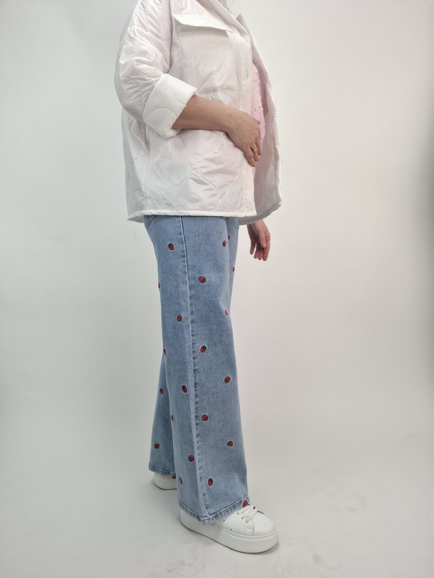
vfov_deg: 73.9
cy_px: 289
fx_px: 384
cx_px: 217
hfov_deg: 58.9
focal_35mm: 23
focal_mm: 5.54
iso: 64
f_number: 1.8
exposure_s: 1/100
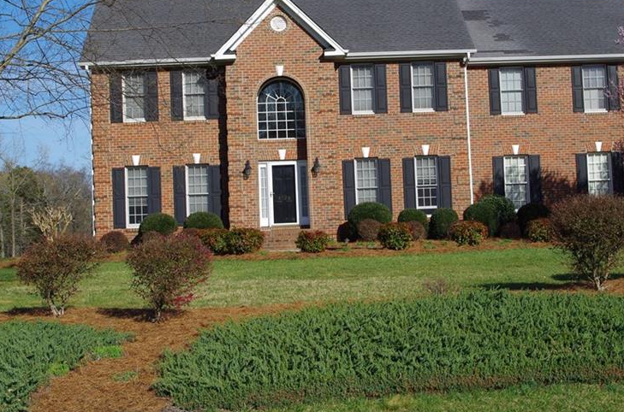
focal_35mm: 59
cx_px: 320
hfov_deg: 34.0
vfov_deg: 22.8
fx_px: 1020
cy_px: 169
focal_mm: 28.13
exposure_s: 1/180
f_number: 10
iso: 100
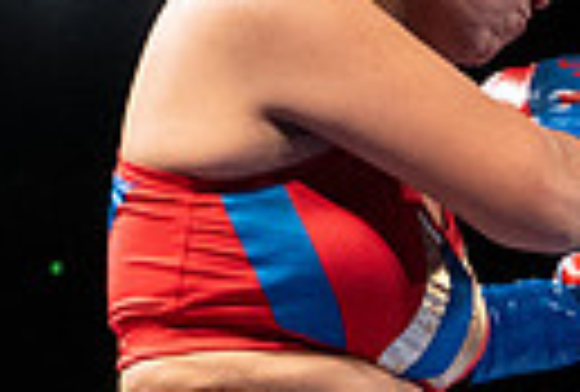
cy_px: 769
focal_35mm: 197
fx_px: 3185
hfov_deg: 9.9
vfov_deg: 6.8
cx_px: 1025
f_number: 4
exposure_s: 1/800
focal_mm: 39
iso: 4000
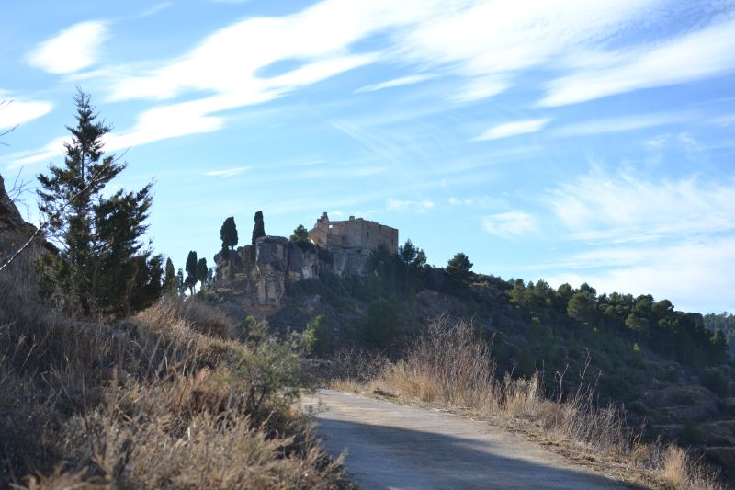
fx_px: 1072
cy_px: 245
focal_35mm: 52
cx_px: 368
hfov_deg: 37.9
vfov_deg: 25.7
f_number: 3.2
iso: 100
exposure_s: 1/1600
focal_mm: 35
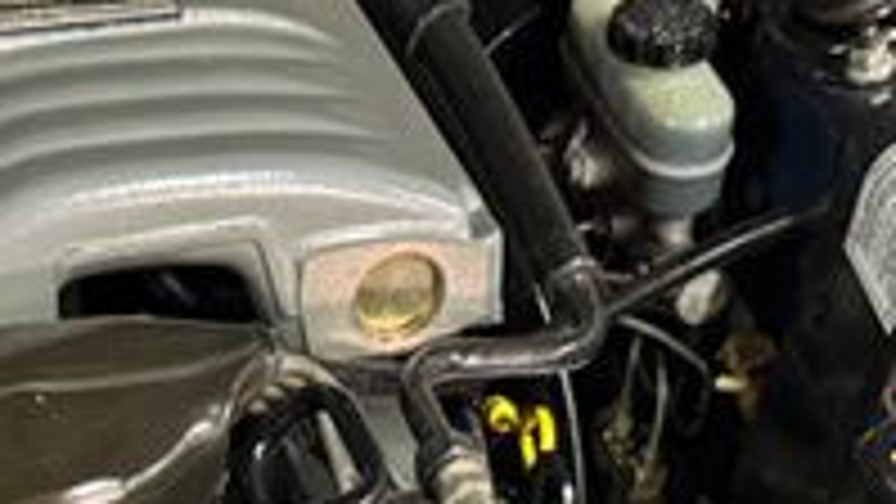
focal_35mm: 84
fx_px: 1996
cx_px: 216
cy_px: 963
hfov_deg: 25.0
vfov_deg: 12.8
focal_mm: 6.76
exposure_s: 1/40
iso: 800
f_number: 1.78
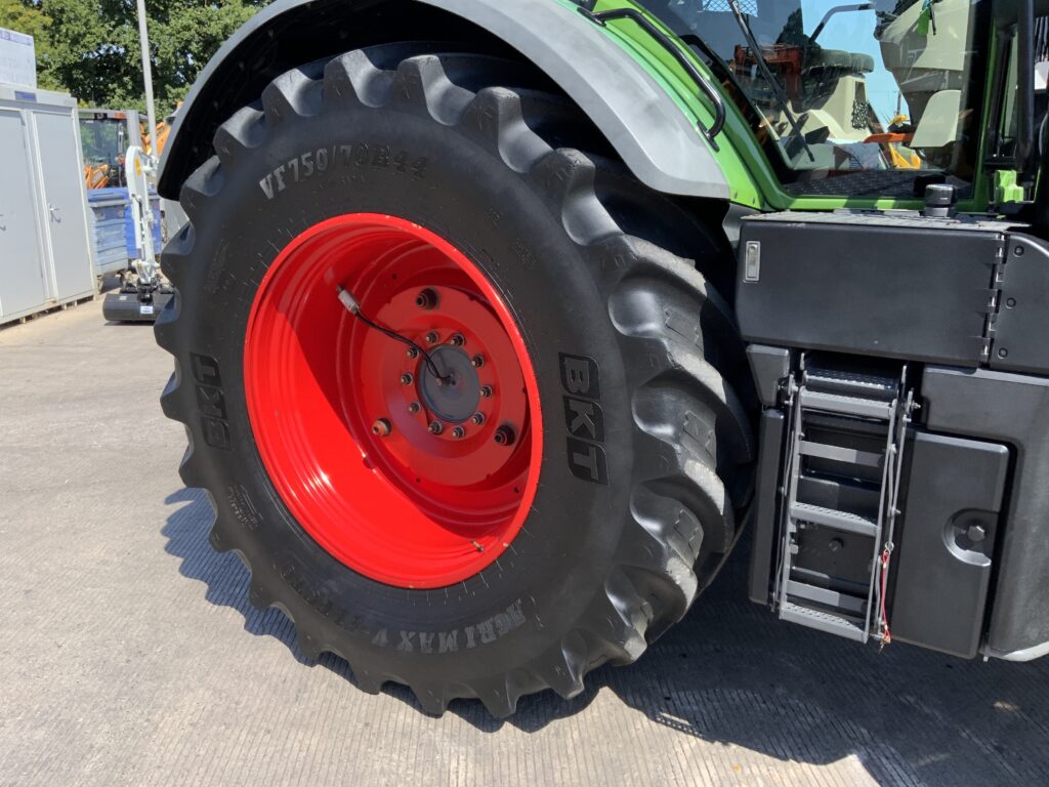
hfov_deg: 61.7
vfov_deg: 48.2
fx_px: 879
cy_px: 394
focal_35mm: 29
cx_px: 524
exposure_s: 1/700
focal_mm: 3
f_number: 1.8
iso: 16
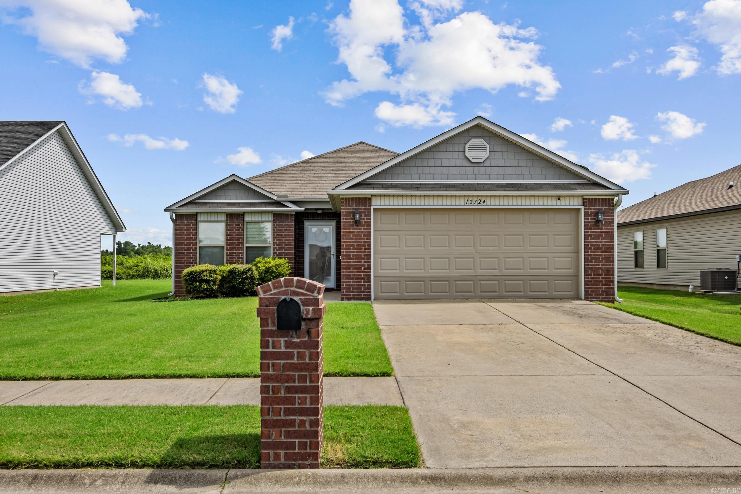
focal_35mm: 34
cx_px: 370
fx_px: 700
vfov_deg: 38.9
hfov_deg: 55.8
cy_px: 247
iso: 200
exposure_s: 1/200
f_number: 8
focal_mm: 22.9
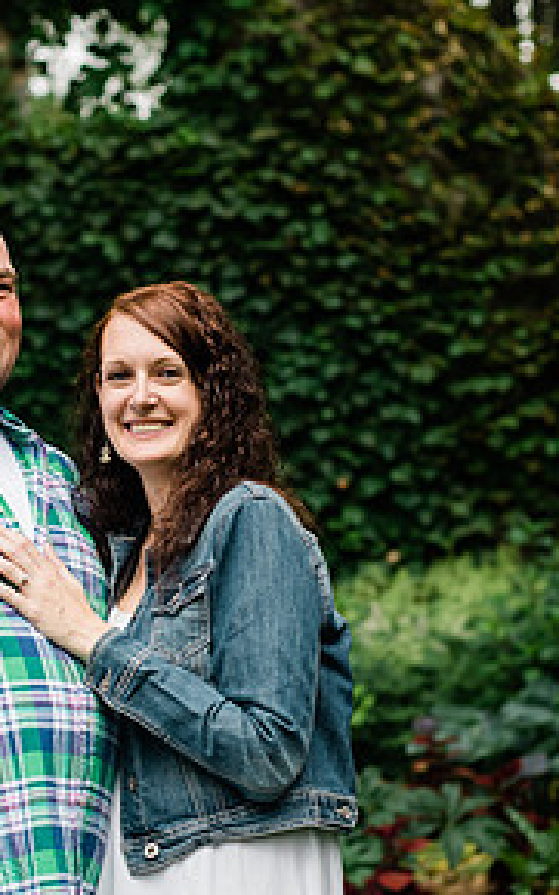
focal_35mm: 102
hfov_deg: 12.8
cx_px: 179
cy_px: 542
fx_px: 2489
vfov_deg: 20.4
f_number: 2.8
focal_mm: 50
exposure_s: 1/160
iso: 640
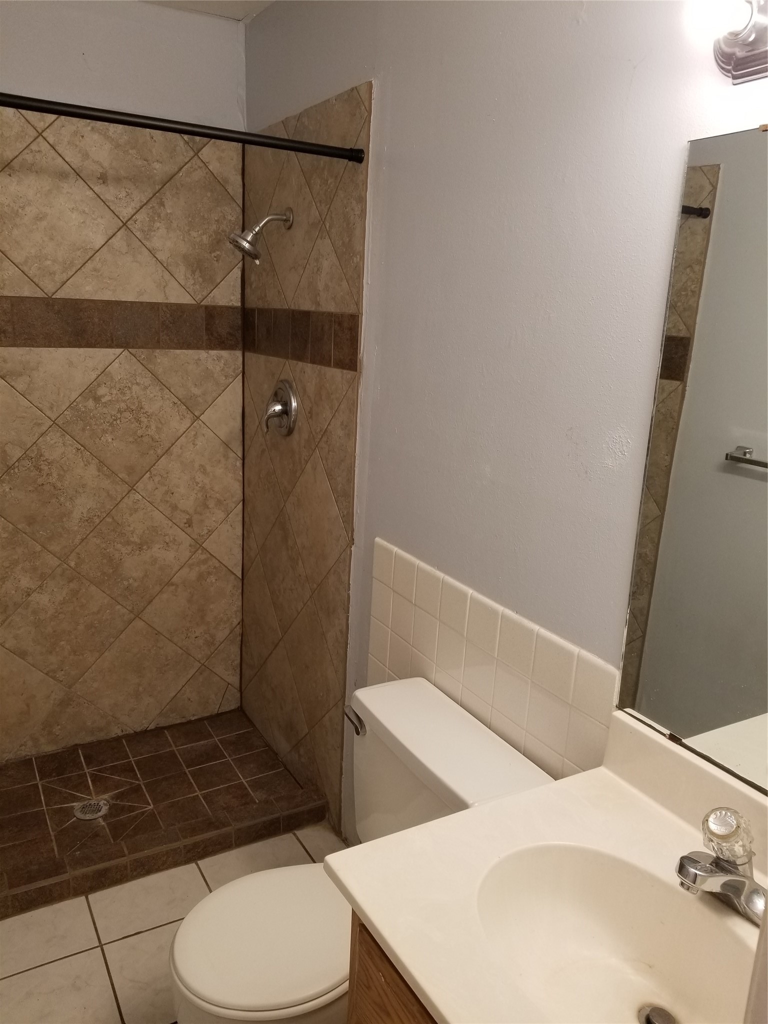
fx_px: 769
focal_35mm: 26
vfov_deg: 67.3
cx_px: 384
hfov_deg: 53.1
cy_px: 512
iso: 125
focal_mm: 4.25
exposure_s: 1/60
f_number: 1.7
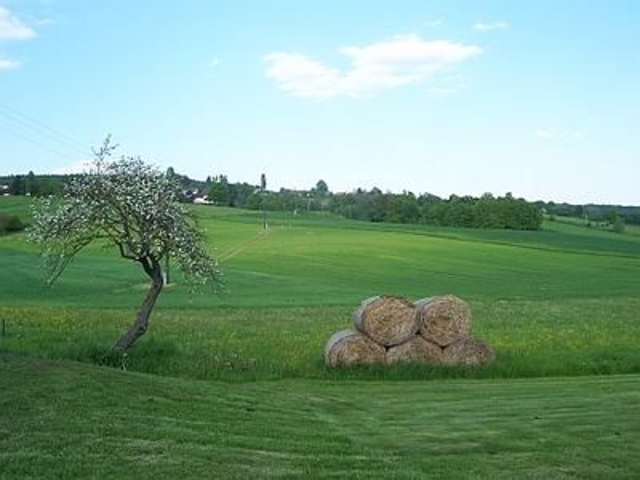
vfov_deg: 41.8
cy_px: 240
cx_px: 320
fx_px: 629
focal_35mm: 34
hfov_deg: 54.0
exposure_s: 1/125
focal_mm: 5.6
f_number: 5.6
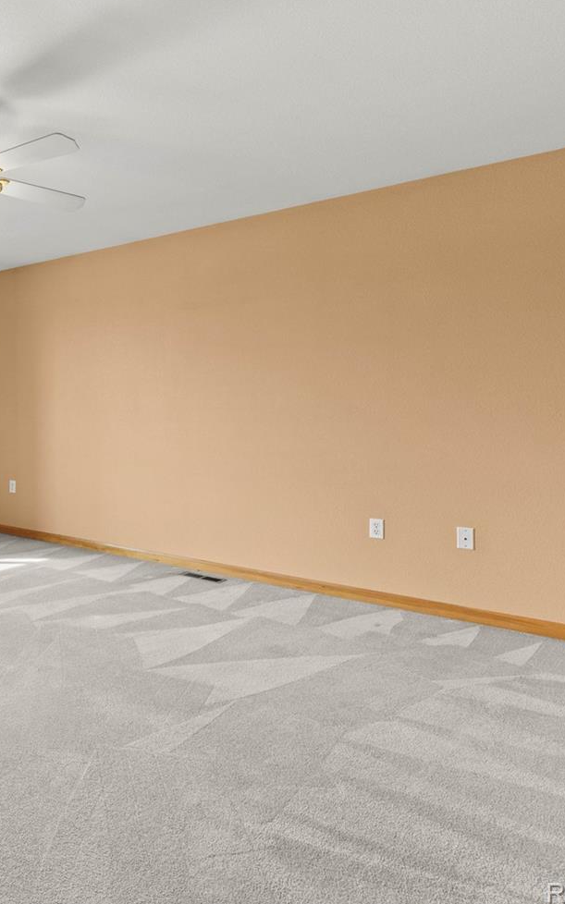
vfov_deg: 72.5
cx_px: -43
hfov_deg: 40.6
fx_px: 616
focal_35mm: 25
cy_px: 420
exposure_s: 1/5
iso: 200
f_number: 10
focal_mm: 10
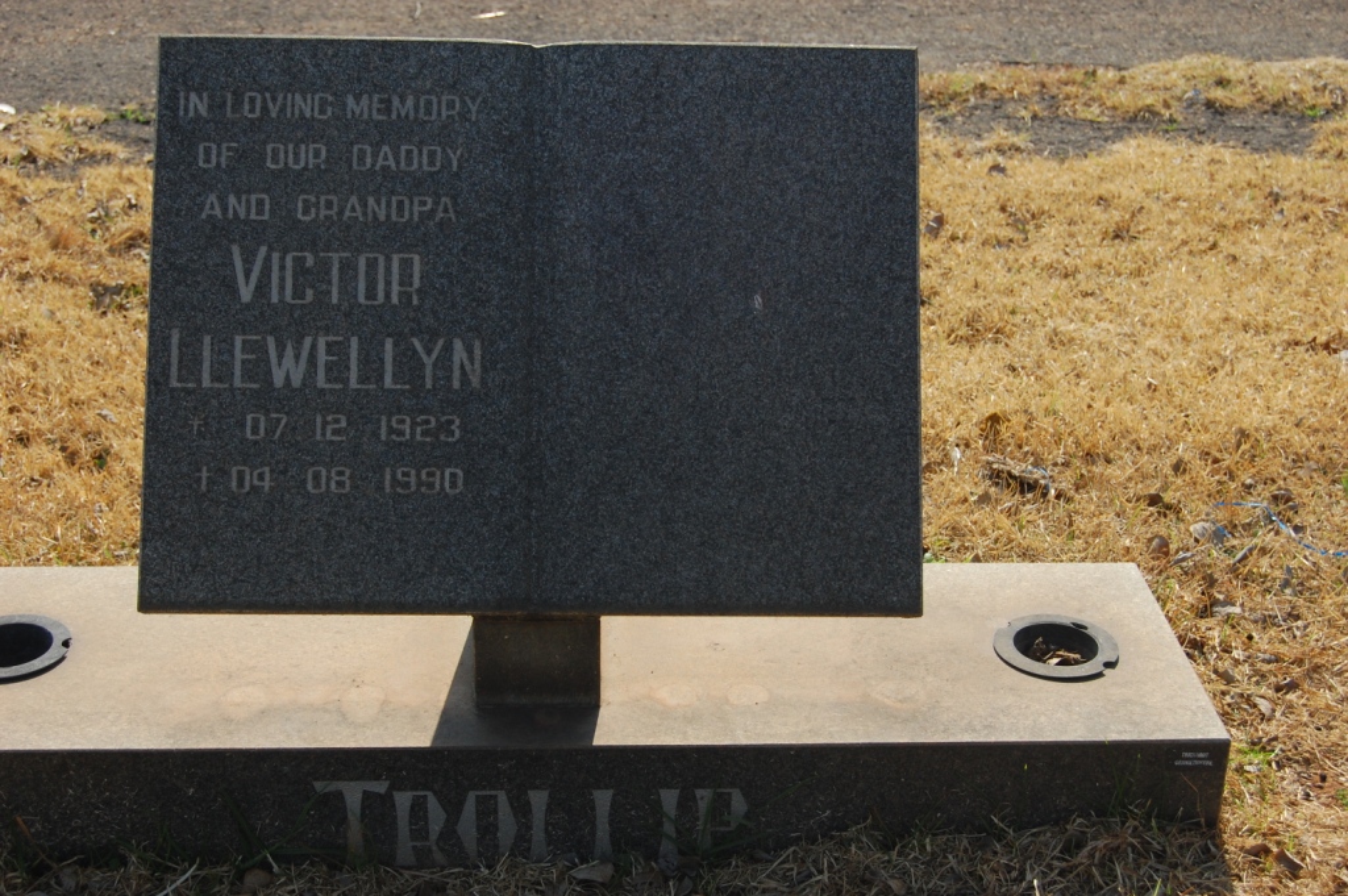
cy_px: 448
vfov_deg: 25.7
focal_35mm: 52
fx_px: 1964
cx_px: 674
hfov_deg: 37.9
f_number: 7.1
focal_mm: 35
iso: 400
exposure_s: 1/640
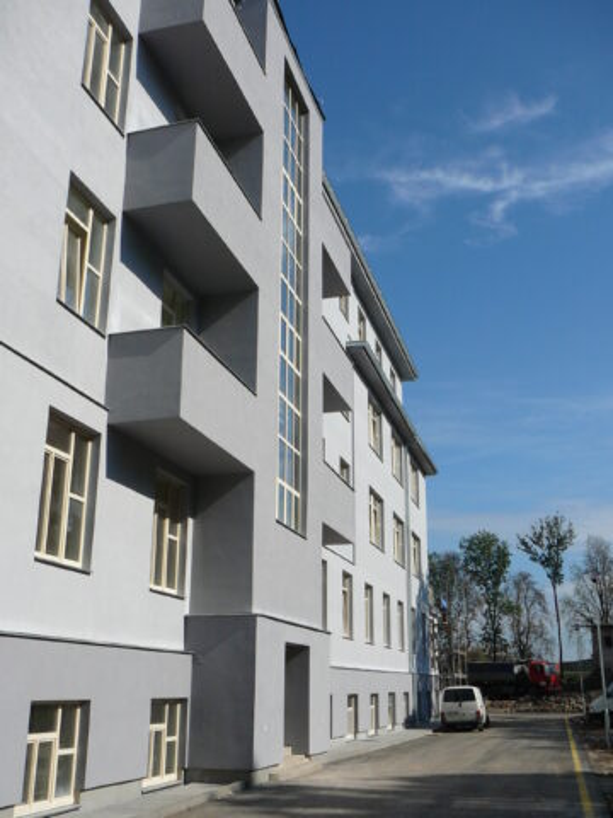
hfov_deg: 40.7
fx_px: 826
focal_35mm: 35
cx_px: 306
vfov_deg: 52.6
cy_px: 409
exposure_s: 1/640
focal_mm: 5.2
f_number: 5
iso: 80
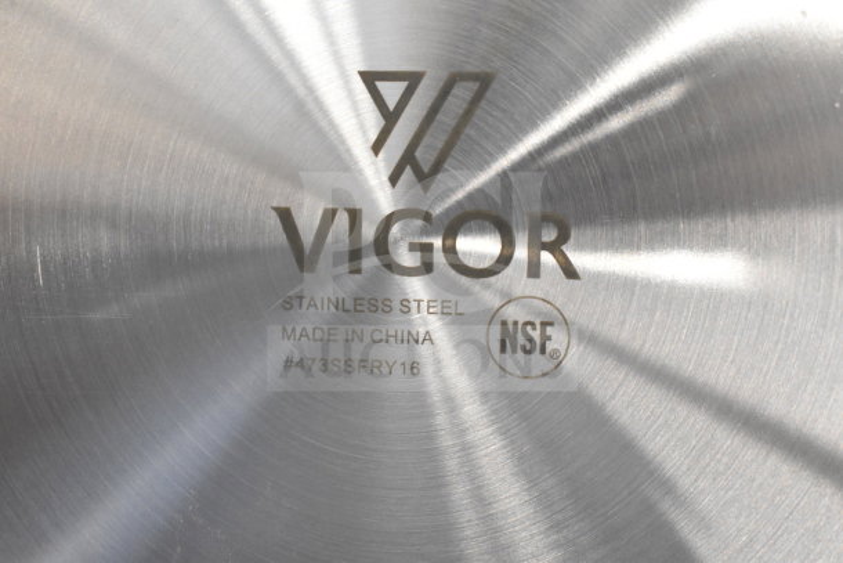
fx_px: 1124
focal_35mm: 48
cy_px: 282
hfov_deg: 41.1
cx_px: 422
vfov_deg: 28.1
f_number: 4.5
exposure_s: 1/50
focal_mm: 32
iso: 2200
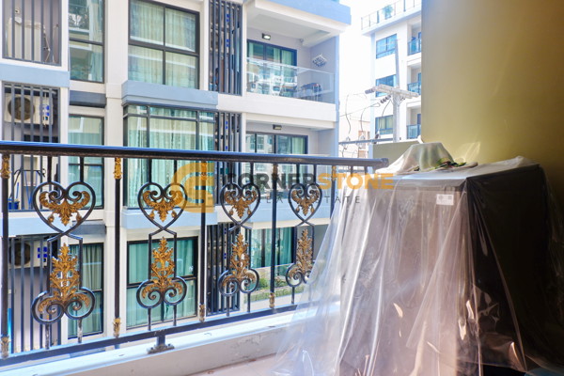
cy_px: 188
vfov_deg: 53.1
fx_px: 376
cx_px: 282
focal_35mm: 24
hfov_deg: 73.7
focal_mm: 16
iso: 200
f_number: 5
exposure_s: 1/140
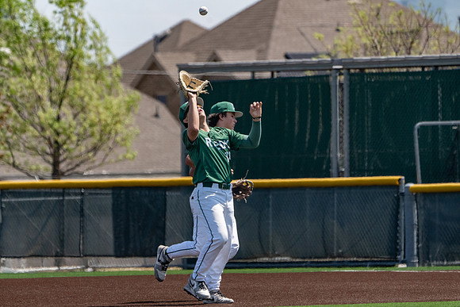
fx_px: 6057
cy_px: 167
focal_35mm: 474
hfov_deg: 4.3
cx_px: 211
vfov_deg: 2.9
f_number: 8
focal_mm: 420
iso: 1250
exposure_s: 1/3200
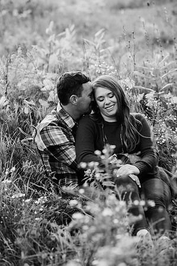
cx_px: 88
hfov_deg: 16.0
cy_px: 133
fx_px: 628
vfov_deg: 23.9
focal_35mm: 85
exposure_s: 1/200
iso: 500
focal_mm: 85
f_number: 2.5
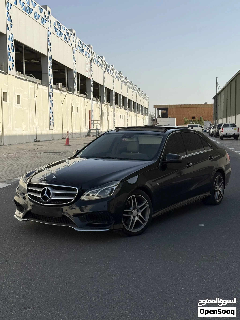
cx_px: 120
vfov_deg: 39.7
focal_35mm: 48
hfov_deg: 30.3
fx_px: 444
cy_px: 160
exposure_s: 1/5587
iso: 64
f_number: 1.78
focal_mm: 6.76
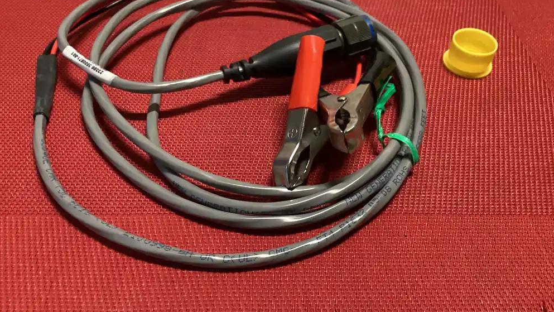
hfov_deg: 58.0
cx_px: 276
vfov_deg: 34.5
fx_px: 500
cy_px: 113
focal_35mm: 34
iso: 500
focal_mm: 3.3
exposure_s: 1/30
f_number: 2.4
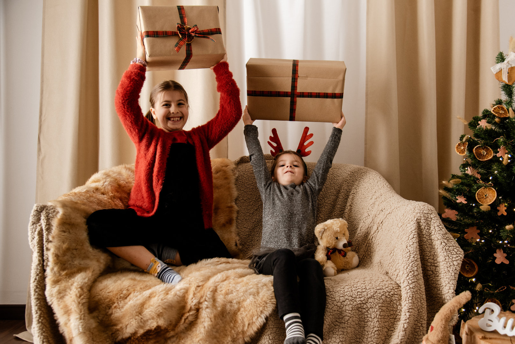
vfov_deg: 43.7
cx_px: 258
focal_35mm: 30
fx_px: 429
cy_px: 172
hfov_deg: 61.9
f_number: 4.5
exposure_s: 1/100
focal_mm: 30
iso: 640
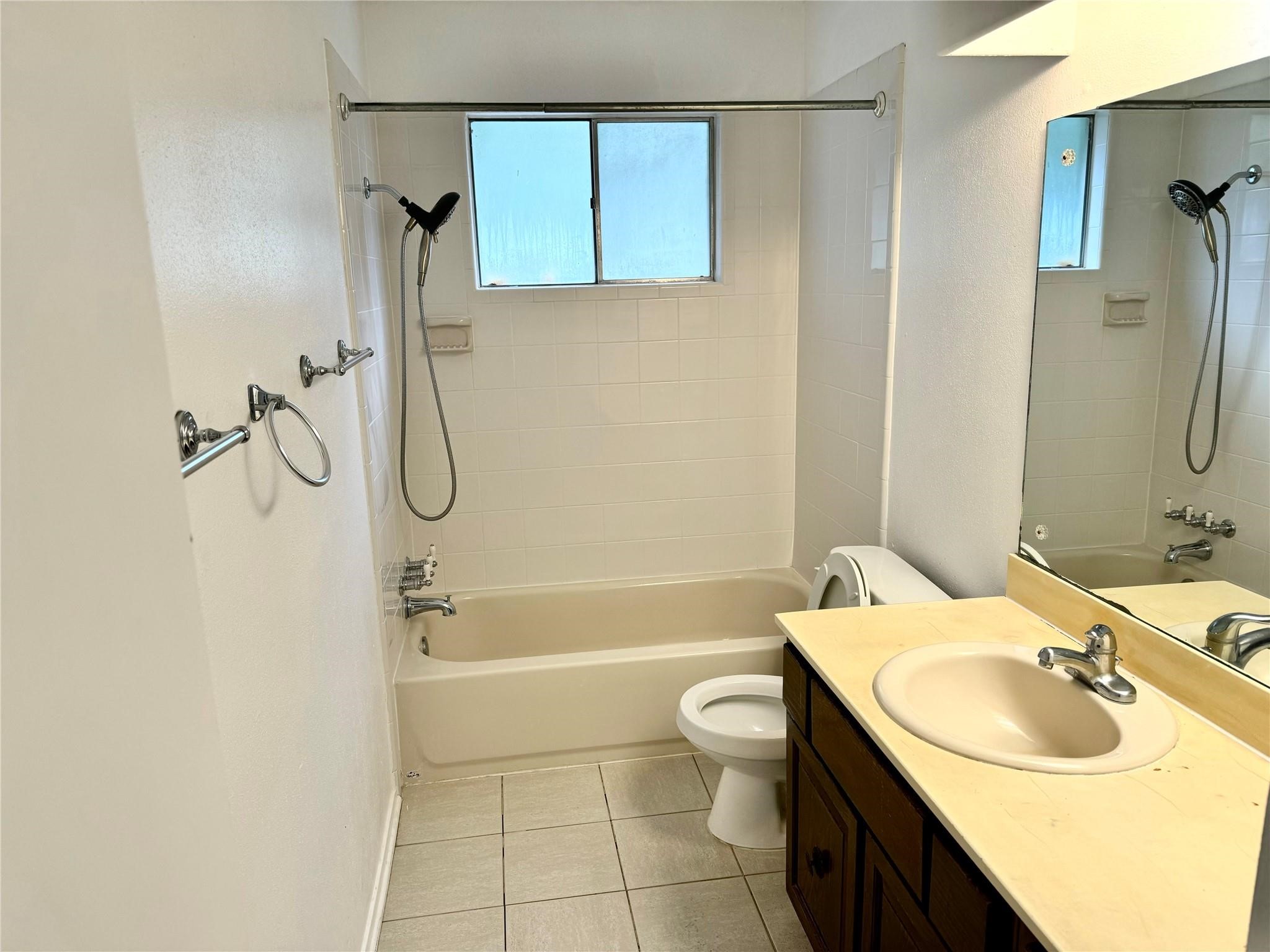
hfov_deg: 71.6
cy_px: 476
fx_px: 881
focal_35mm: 24
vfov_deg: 56.8
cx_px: 635
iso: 80
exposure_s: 1/120
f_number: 1.78
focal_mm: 6.76
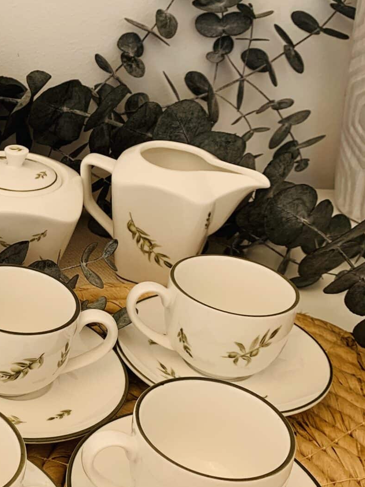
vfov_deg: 30.7
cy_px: 221
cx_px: -65
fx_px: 886
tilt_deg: -27.7
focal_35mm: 63
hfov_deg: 21.7
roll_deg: -1.8
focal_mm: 4.25
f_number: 1.8
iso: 40
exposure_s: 1/122
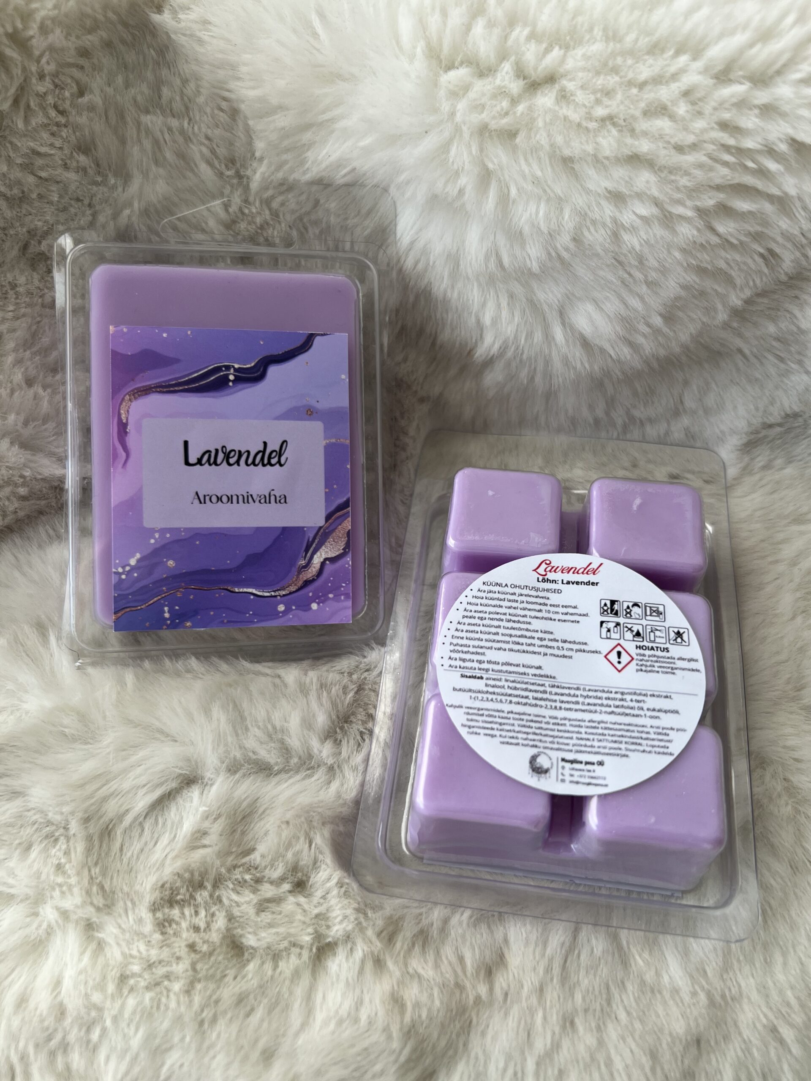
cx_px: 406
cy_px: 540
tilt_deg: -51.8
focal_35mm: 26
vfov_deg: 67.3
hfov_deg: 53.1
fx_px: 812
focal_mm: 5.7
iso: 50
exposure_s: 1/436
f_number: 1.5
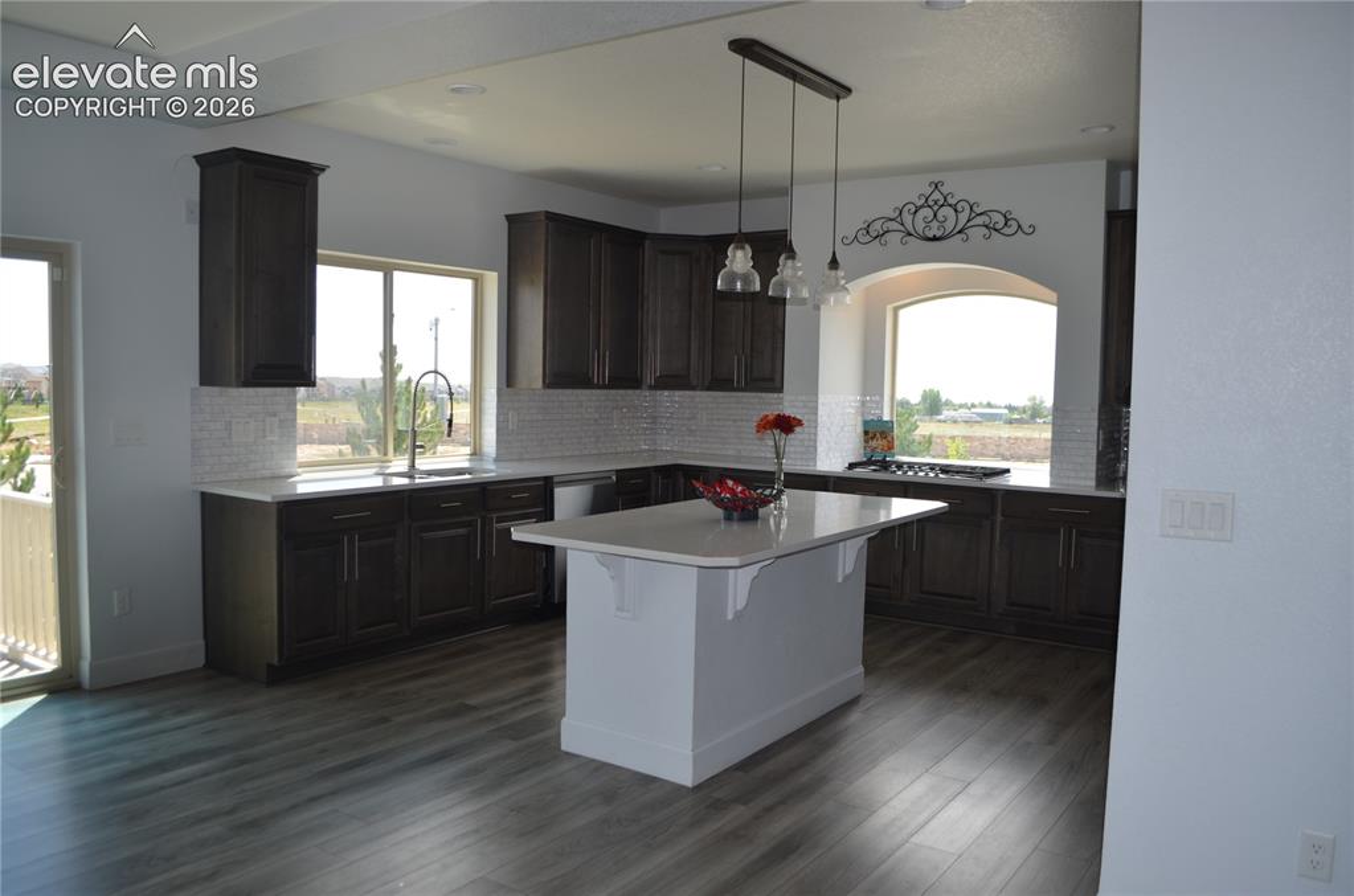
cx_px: 677
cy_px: 448
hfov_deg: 67.5
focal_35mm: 27
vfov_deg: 47.7
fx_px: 1013
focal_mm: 18
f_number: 3.5
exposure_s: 1/200
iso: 100
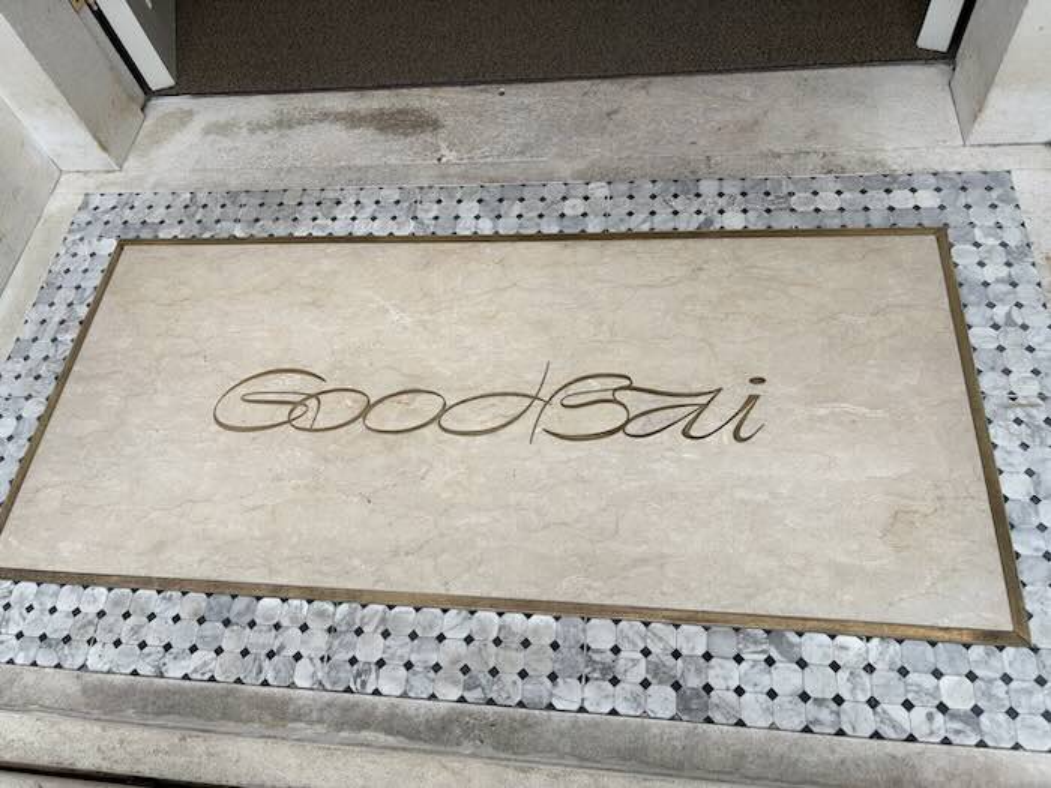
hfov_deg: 67.3
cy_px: 394
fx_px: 789
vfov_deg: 53.1
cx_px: 526
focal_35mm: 26
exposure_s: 1/673
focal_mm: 5.96
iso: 50
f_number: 1.6
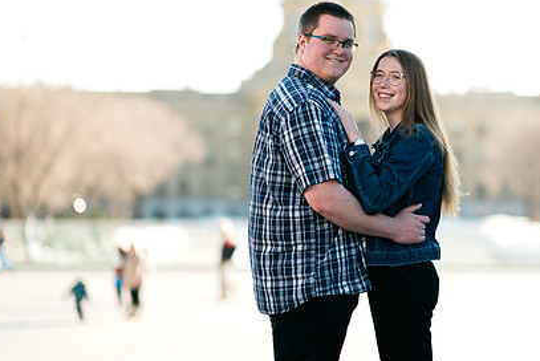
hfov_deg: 16.9
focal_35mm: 121
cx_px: 371
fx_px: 1816
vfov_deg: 11.3
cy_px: 144
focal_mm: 85
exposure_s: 1/1600
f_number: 1.4
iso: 100
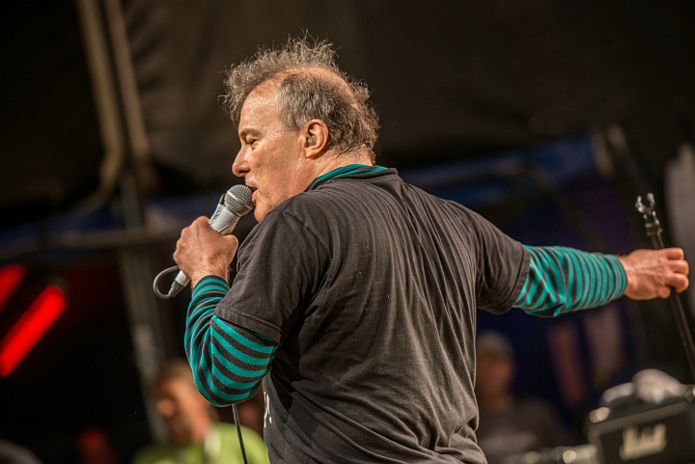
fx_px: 3284
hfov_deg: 12.1
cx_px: 348
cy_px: 232
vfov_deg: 8.1
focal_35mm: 170
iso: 640
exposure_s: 1/100
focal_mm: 170
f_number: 3.2
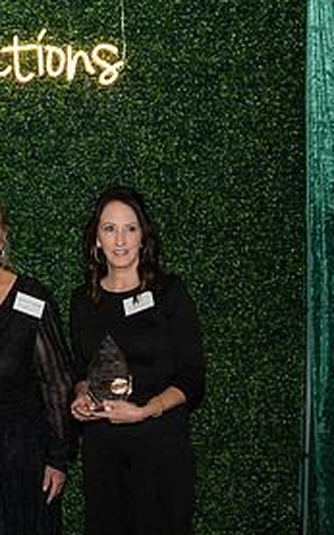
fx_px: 948
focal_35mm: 65
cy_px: 349
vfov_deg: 31.3
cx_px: -50
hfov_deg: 19.0
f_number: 5
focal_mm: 30.5
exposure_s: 1/160
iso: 800
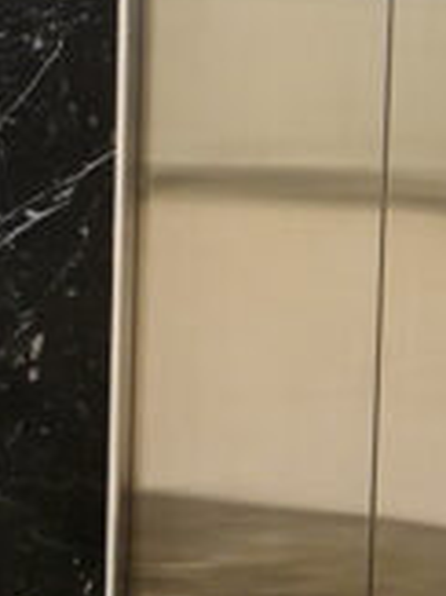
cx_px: 424
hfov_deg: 17.6
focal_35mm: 82
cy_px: -16
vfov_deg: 22.8
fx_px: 1411
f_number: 1.8
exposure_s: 1/25
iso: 100
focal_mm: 7
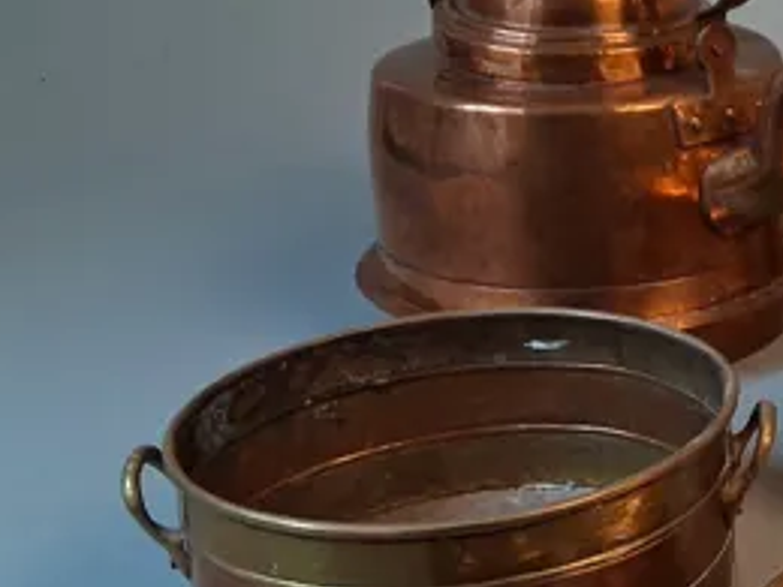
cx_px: 1168
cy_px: 322
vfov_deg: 17.8
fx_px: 1877
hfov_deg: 20.3
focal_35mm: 83
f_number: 1.8
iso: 320
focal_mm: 4
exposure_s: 1/50
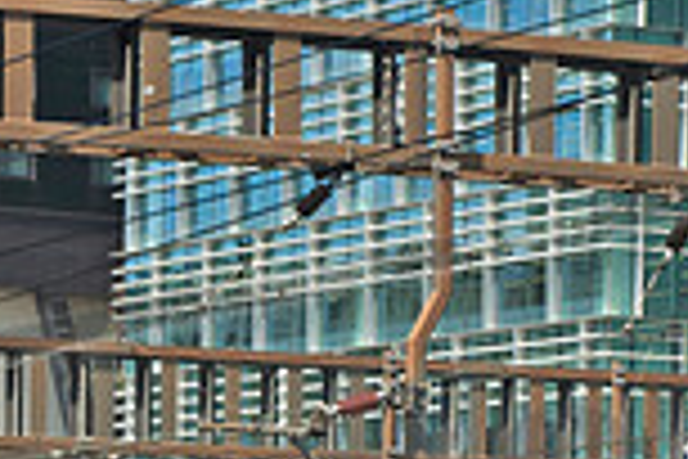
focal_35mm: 228
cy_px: 698
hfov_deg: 9.0
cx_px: 369
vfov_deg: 6.0
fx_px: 4357
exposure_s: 1/200
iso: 200
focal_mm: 40
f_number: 7.1
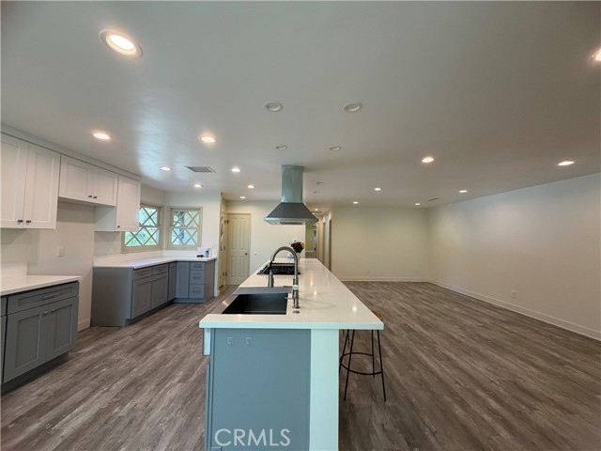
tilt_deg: +2.7
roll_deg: -1.1
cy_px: 226
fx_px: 243
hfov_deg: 102.1
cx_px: 300
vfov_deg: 85.7
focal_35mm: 14
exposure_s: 1/120
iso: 160
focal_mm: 2.22
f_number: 2.2
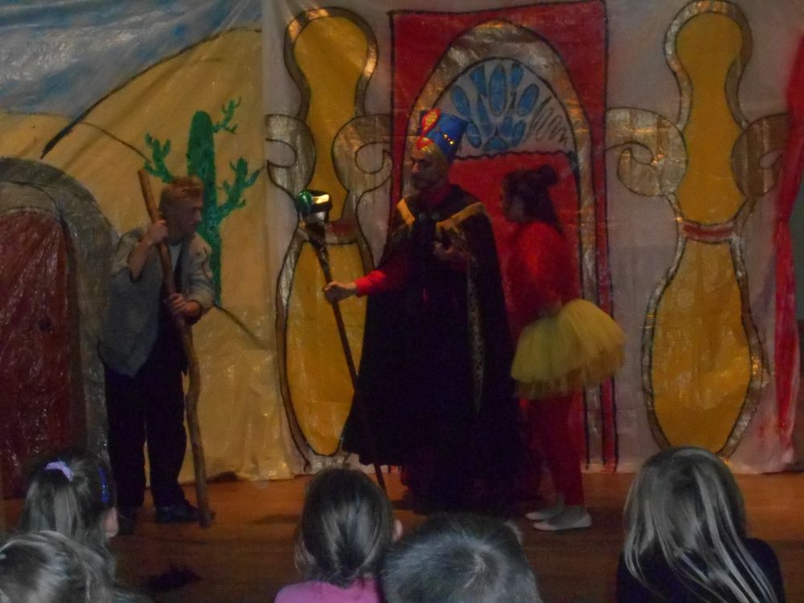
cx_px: 402
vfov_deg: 19.4
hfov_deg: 25.7
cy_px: 302
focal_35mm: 76
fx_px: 1765
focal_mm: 13.5
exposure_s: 1/60
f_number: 5.8
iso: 1600
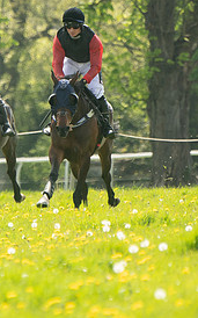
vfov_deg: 2.7
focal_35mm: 776
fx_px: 6707
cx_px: -43
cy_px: 148
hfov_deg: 1.7
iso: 400
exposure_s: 1/1250
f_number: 4
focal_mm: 240
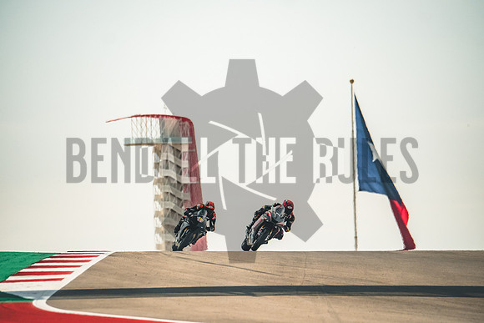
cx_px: 242
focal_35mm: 365
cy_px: 162
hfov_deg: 5.6
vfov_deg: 3.8
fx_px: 4908
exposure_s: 1/4000
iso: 1250
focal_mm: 243.3
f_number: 5
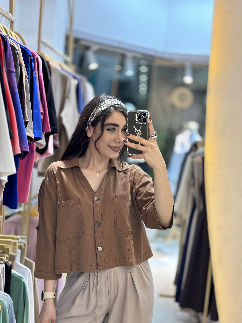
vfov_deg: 39.7
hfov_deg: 30.3
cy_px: 162
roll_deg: -5.3
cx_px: 121
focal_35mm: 48
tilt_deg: -5.8
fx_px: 447
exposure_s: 1/100
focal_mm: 6.86
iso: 125
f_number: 1.78
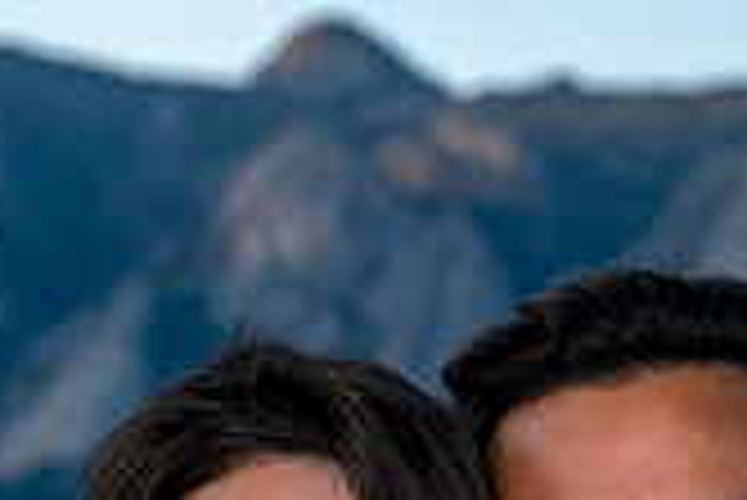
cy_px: 764
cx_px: 482
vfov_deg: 5.6
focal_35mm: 244
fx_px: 5067
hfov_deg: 8.4
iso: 160
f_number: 5.6
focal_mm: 70
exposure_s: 1/200
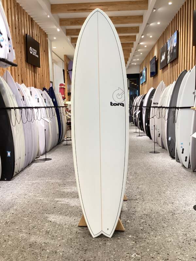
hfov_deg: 45.4
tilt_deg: -6.3
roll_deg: -0.2
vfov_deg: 58.4
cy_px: 130
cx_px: 98
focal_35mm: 31
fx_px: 234
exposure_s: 1/50
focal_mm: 3.3
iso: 125
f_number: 2.4
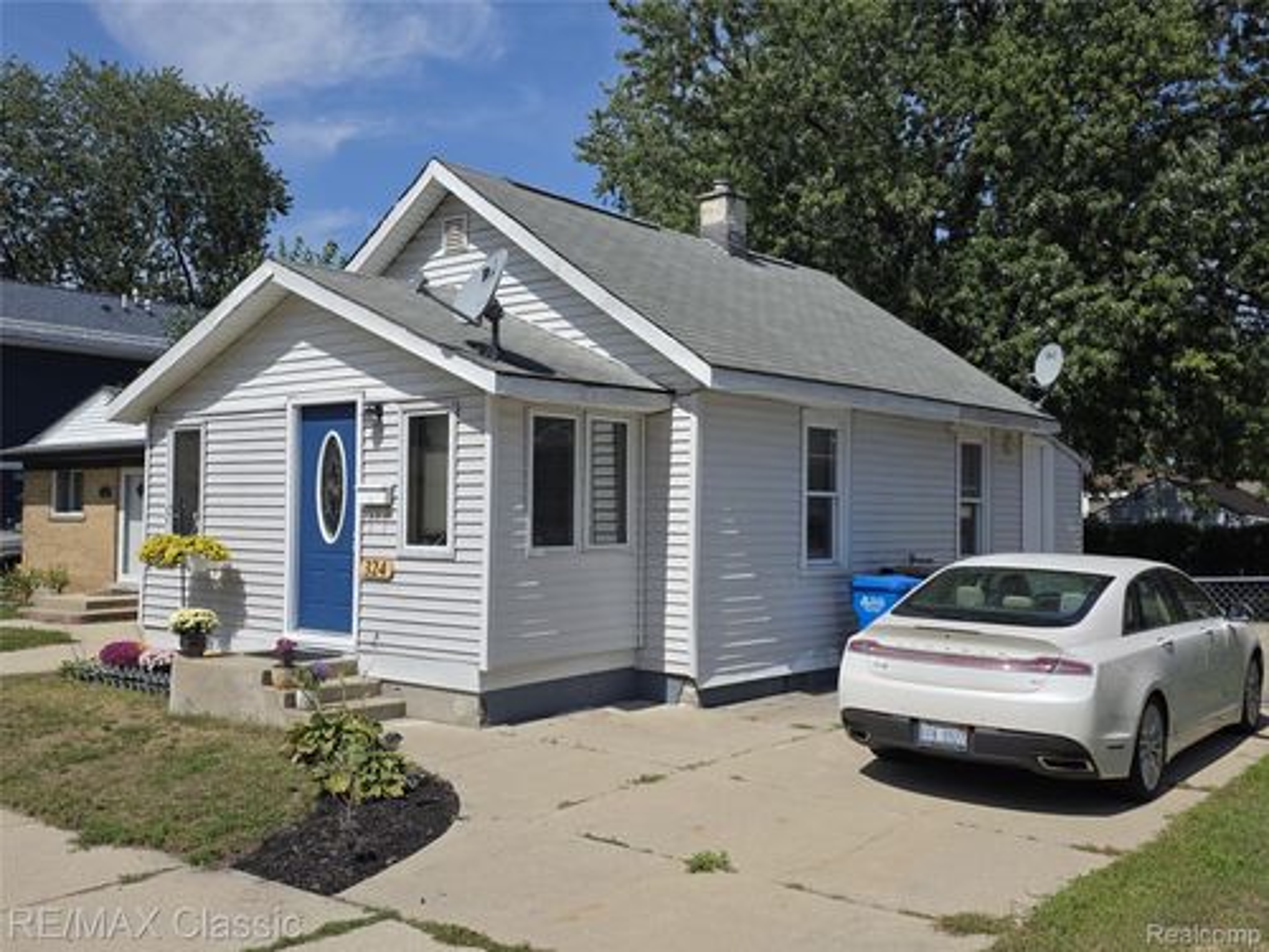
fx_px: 1210
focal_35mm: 33
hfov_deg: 55.4
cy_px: 476
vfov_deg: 42.9
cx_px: 634
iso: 64
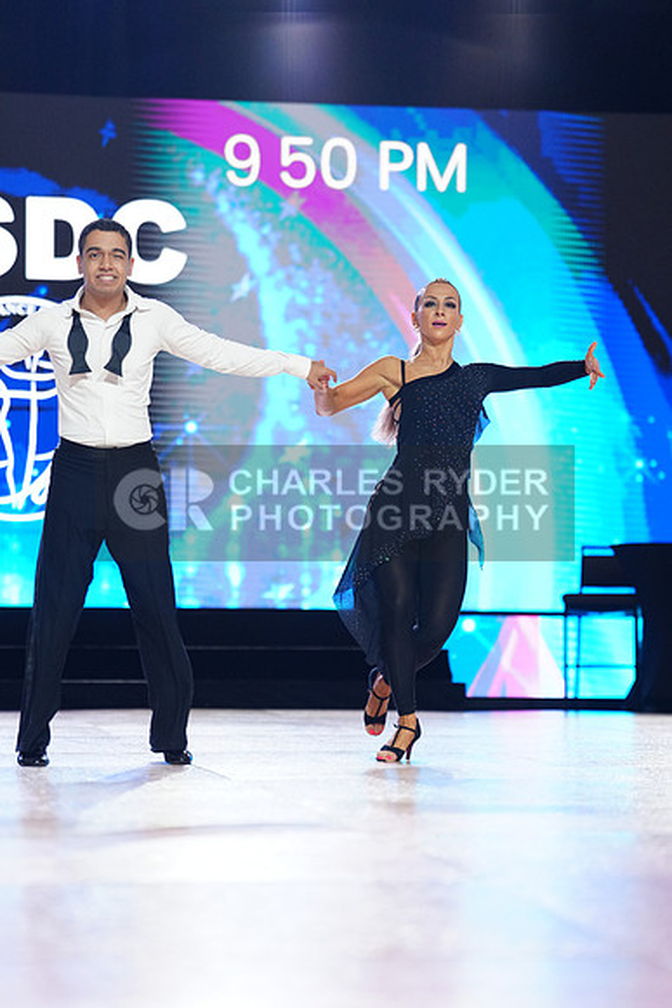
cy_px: 504
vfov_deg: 19.1
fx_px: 2994
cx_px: 336
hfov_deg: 12.8
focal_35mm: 107
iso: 2000
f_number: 2.8
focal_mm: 107
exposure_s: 1/500
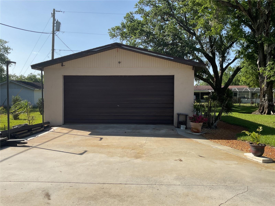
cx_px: 138
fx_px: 230
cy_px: 103
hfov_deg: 61.7
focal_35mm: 29
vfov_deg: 48.2
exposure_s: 1/1984
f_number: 1.8
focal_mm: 3
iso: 16
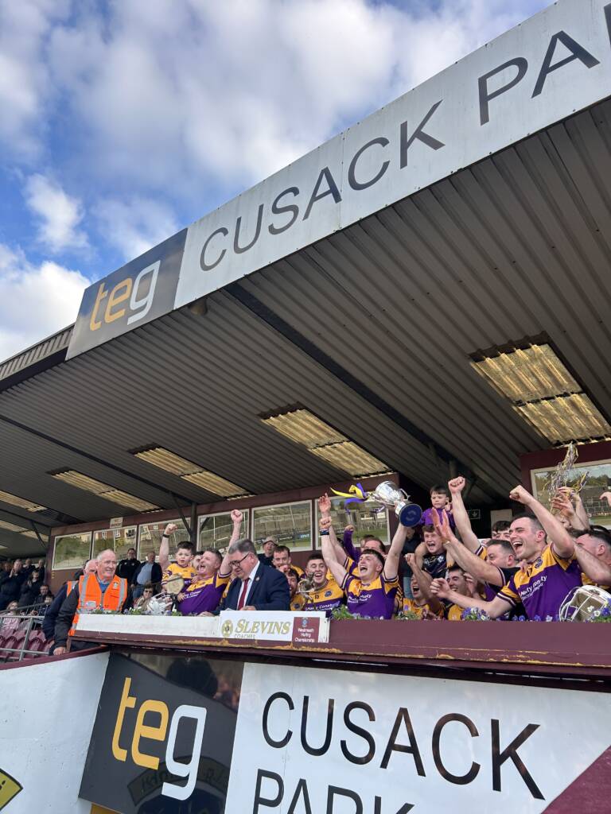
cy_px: 407
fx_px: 612
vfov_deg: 67.3
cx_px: 306
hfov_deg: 53.1
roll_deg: -6.6
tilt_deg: +24.5
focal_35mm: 26
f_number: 1.5
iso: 50
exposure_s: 1/581
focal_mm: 5.7
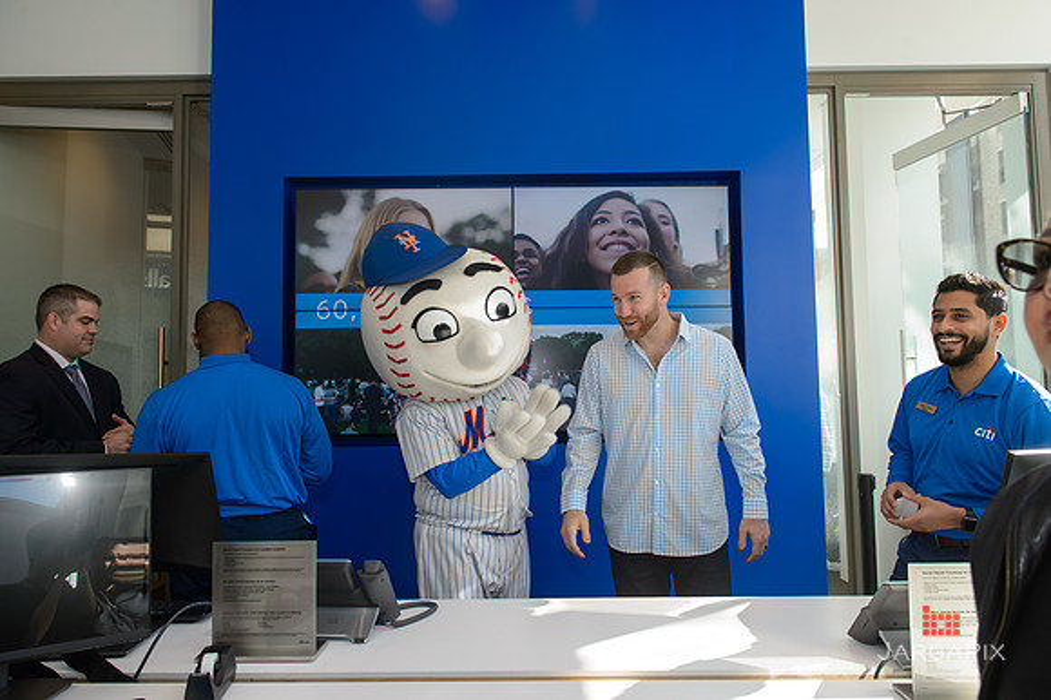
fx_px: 700
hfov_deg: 73.8
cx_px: 526
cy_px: 350
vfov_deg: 53.1
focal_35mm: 24
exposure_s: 1/250
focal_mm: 24
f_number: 6.3
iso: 1000
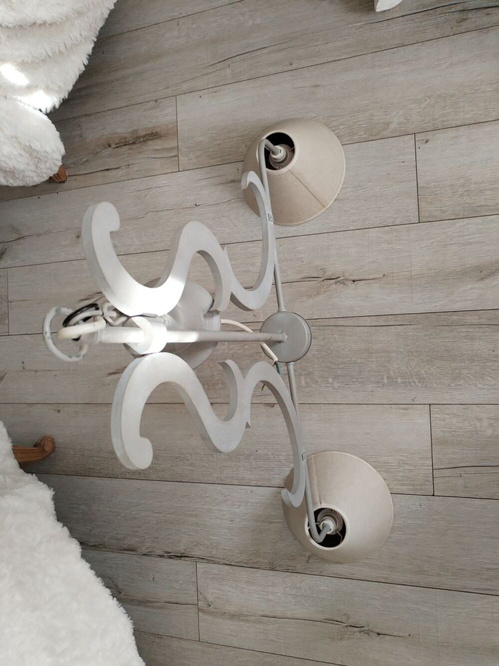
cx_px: 250
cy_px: 333
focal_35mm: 26
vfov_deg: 67.3
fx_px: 500
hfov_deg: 53.1
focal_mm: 4.75
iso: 335
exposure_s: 1/60
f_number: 1.8
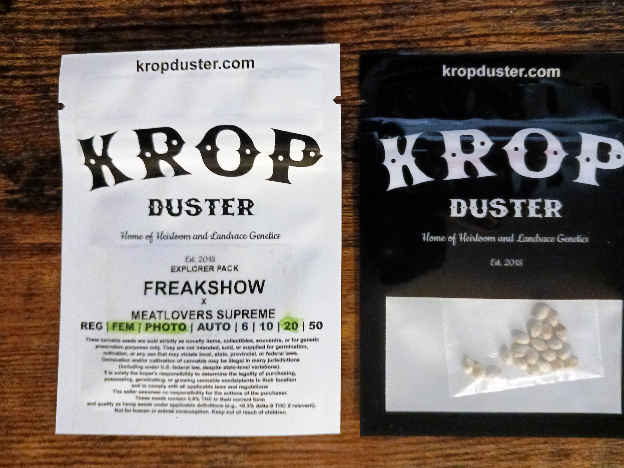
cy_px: 248
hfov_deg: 59.9
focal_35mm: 30
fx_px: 541
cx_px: 337
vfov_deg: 46.8
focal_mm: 4
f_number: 1.8
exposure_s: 1/16.7
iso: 1600
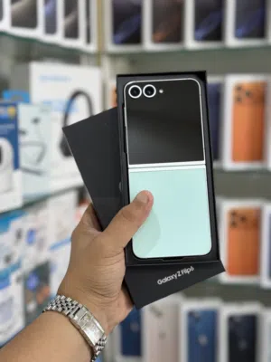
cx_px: 136
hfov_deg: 30.3
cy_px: 181
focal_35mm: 48
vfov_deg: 39.7
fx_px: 501
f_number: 1.78
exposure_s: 1/100
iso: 80
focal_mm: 6.76
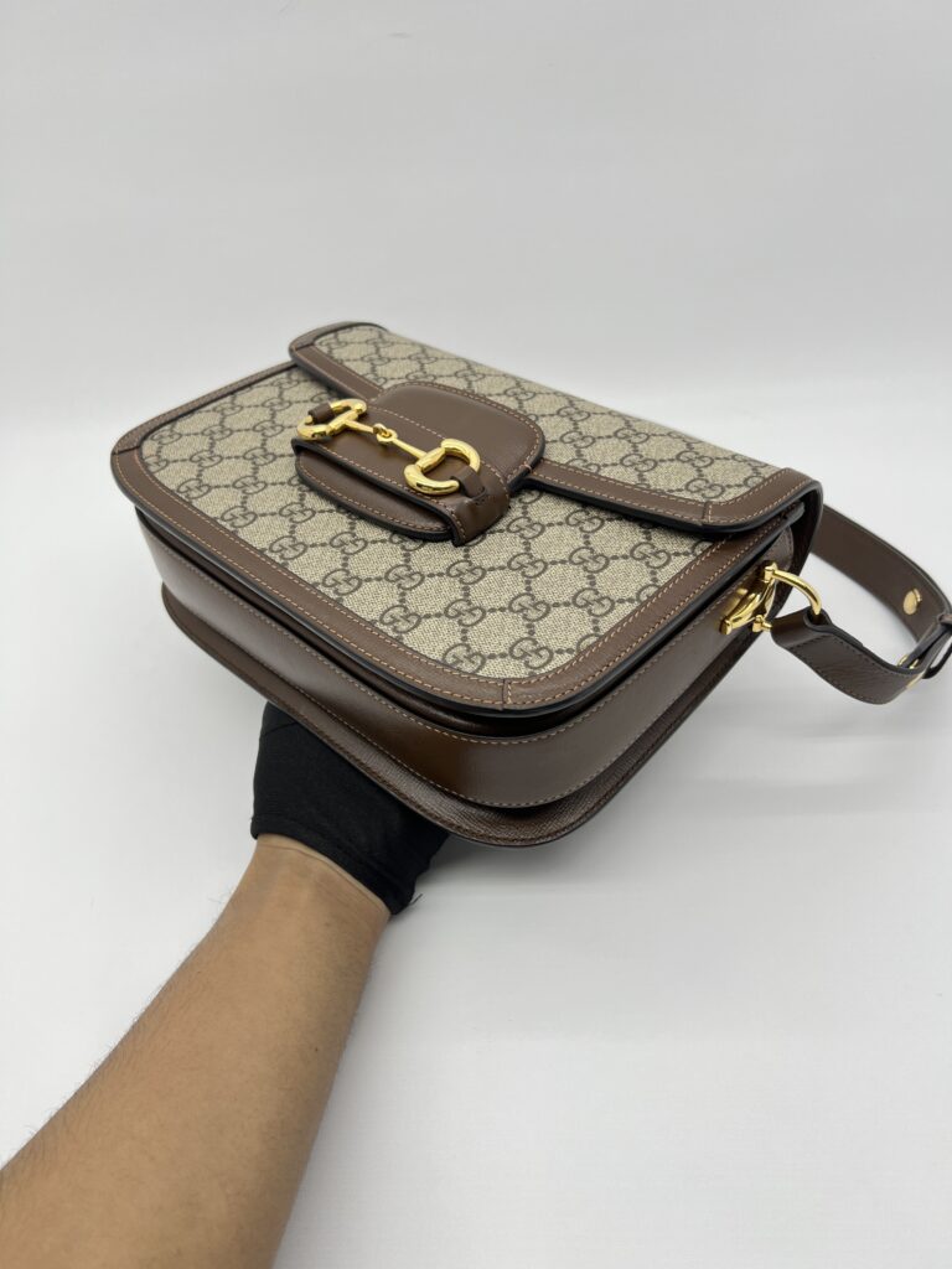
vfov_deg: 67.3
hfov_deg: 53.1
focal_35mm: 26
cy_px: 634
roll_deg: +6.2
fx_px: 953
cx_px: 476
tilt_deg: -42.1
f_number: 1.5
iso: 32
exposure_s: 1/103
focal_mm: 5.7
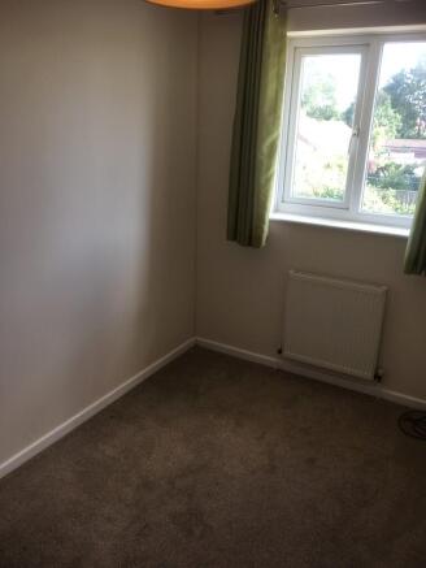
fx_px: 476
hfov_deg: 48.2
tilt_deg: -19.2
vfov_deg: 61.6
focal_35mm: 29
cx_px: 213
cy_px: 284
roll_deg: -0.9
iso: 25
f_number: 2.2
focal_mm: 4.15
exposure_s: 1/50
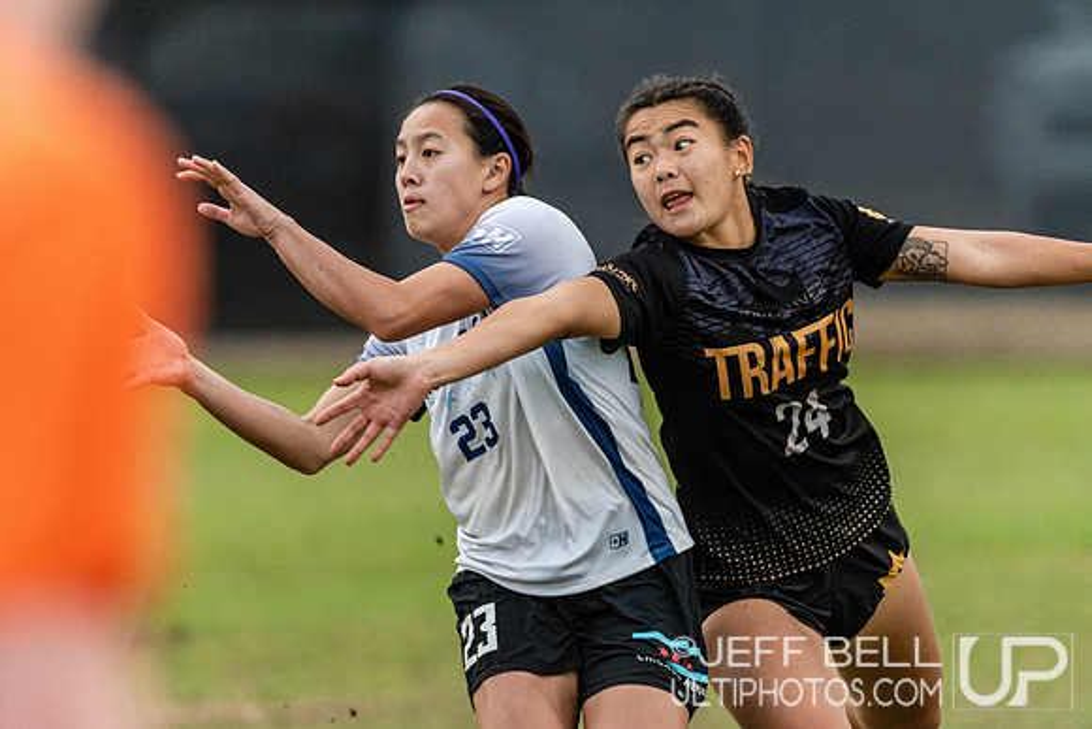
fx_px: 18203
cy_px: 364
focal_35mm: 600
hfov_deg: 3.4
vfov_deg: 2.3
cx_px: 546
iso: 1250
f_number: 4
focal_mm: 400
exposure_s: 1/1000
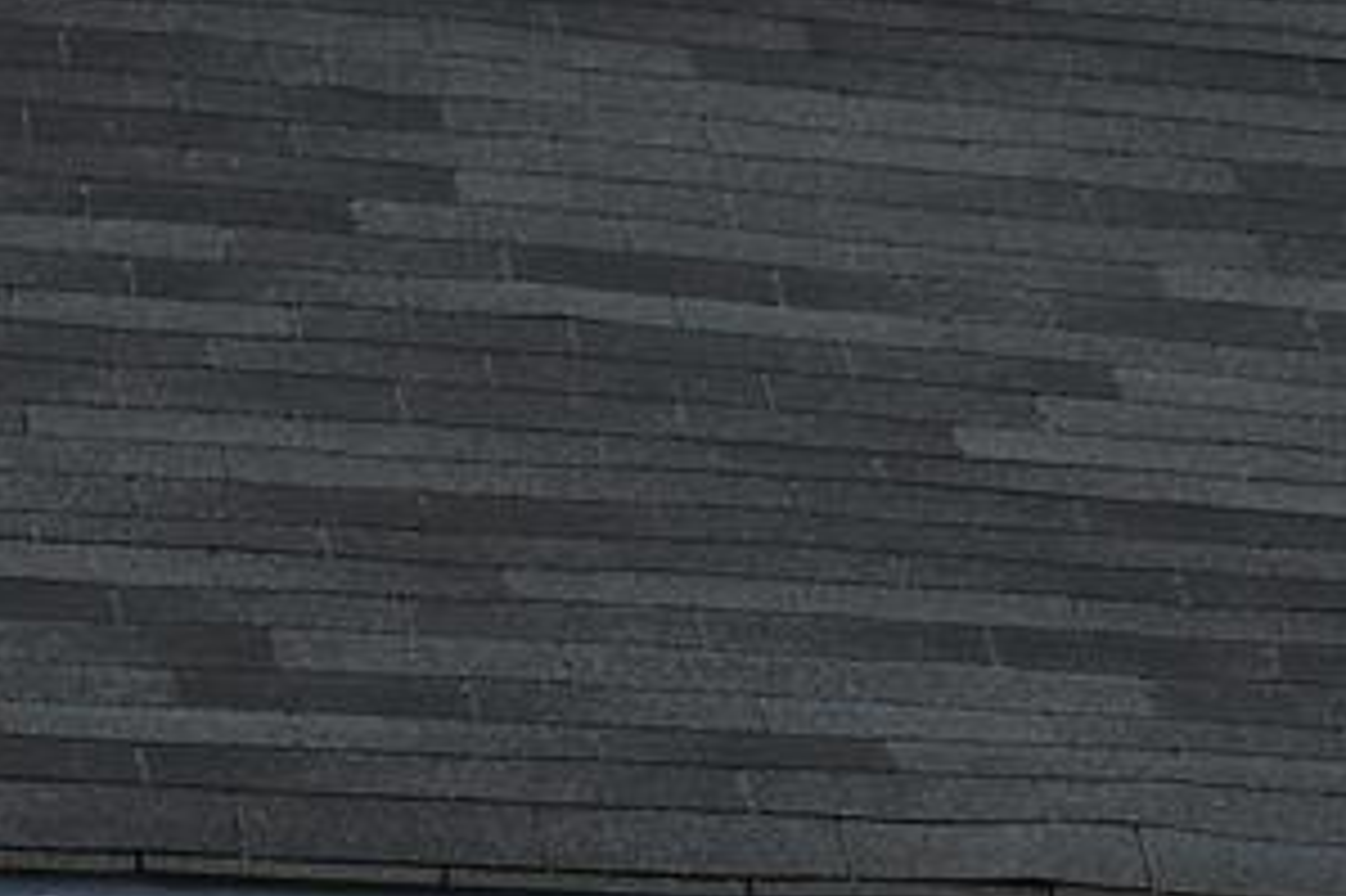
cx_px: 815
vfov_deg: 3.9
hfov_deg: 5.9
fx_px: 13041
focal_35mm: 349
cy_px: 1394
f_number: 8
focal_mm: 34
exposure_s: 1/500
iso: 110
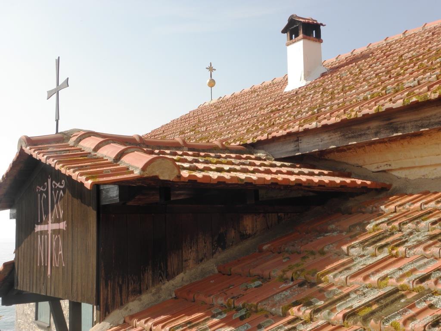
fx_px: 599
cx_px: 220
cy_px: 166
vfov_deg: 30.9
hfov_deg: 40.4
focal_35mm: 47
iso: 64
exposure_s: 1/200
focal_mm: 8.53
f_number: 5.6
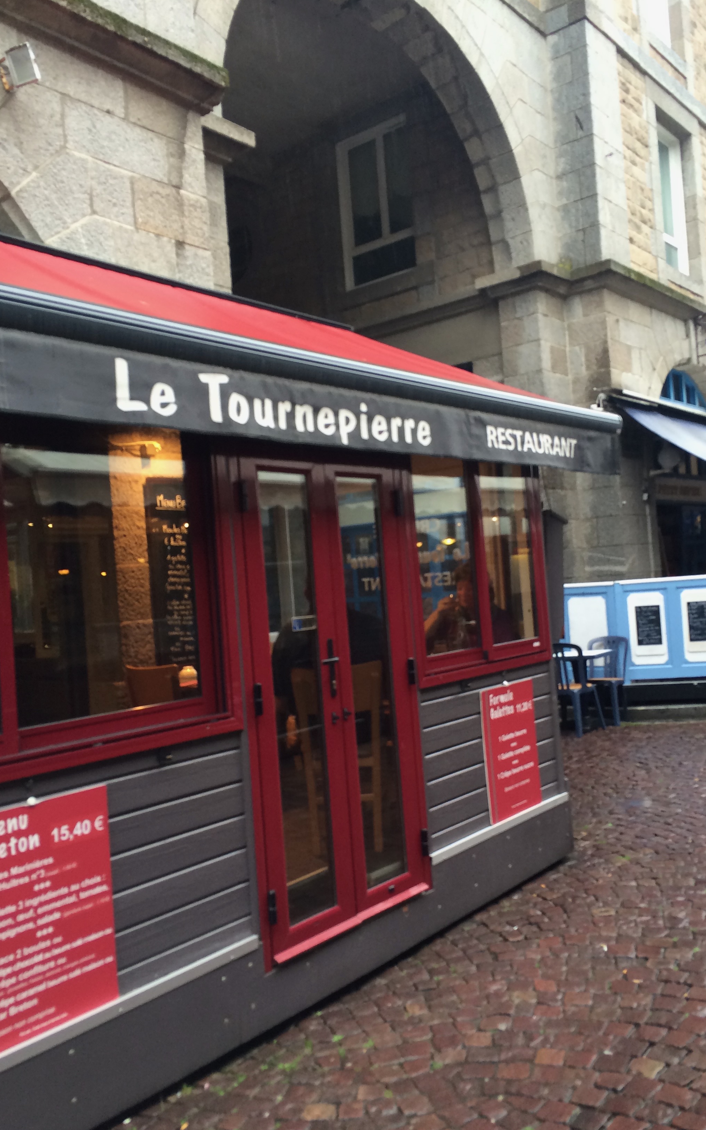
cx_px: 359
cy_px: 563
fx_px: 954
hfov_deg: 40.6
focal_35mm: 31
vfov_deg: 61.2
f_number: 2.2
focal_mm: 4.15
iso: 32
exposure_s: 1/40
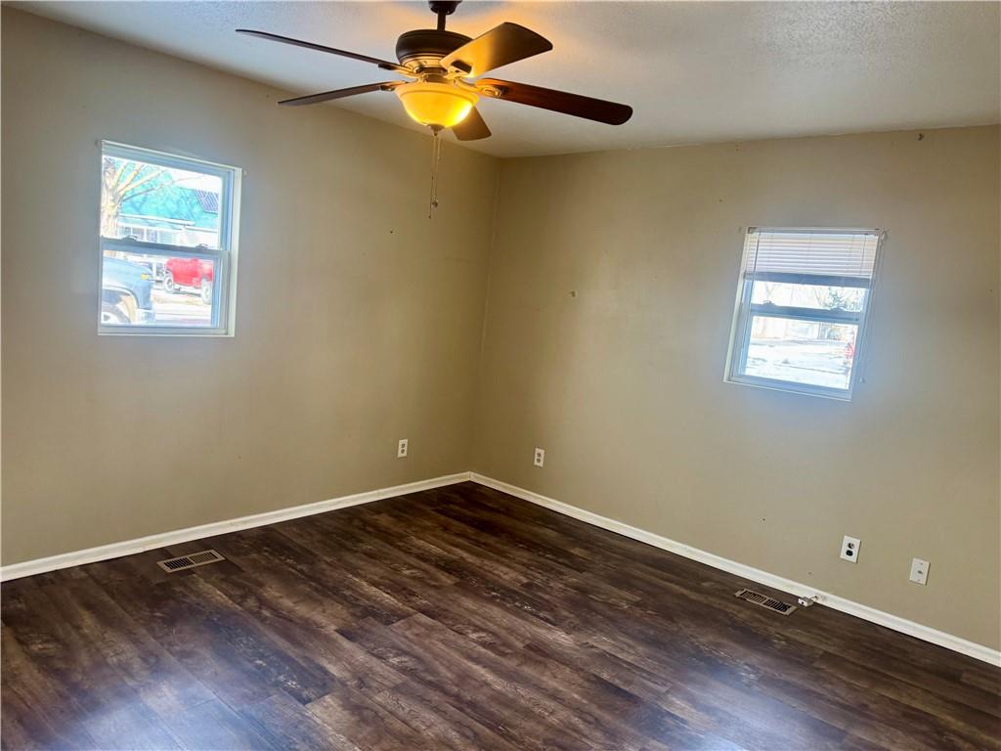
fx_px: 694
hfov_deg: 71.6
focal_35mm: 24
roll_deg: -4.7
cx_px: 500
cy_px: 376
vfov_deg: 56.8
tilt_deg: -8.1
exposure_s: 1/120
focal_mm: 6.76
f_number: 1.78
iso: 160
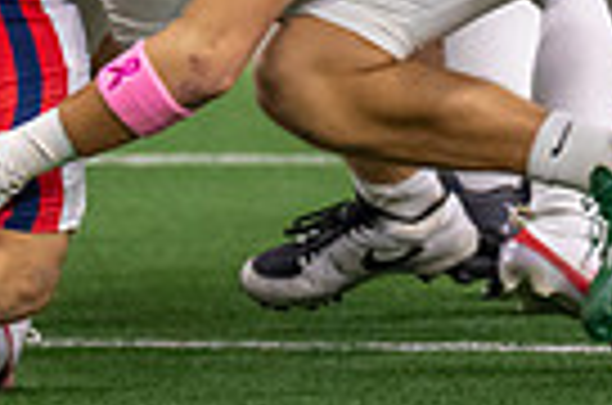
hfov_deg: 1.3
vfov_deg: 0.9
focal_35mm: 1548
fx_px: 26255
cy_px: -315
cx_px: 209
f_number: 2.8
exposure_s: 1/1000
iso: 2500
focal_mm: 200
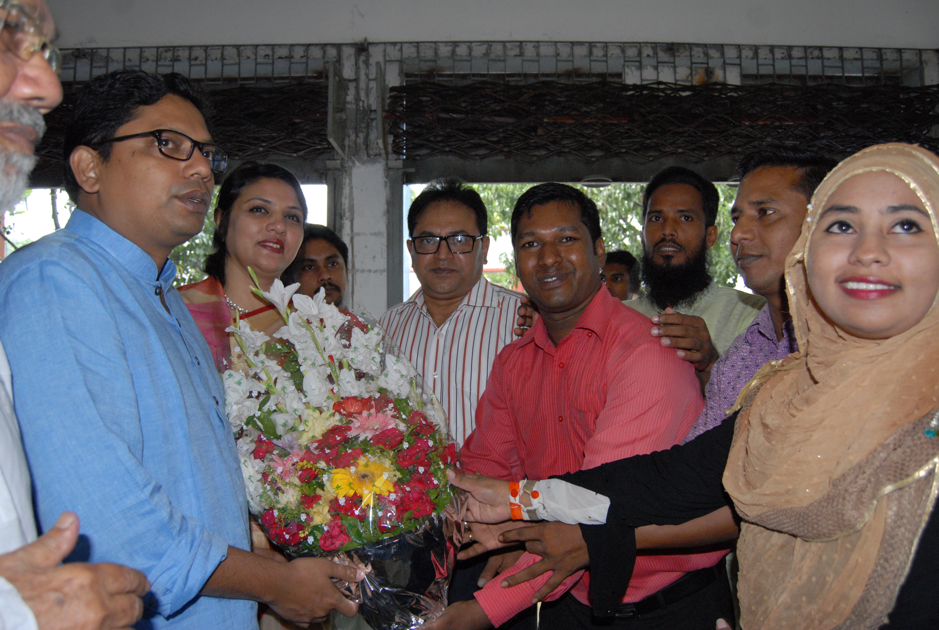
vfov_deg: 48.1
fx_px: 706
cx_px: 470
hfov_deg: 67.3
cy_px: 315
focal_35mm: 27
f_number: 5
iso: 800
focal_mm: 18
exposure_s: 1/60
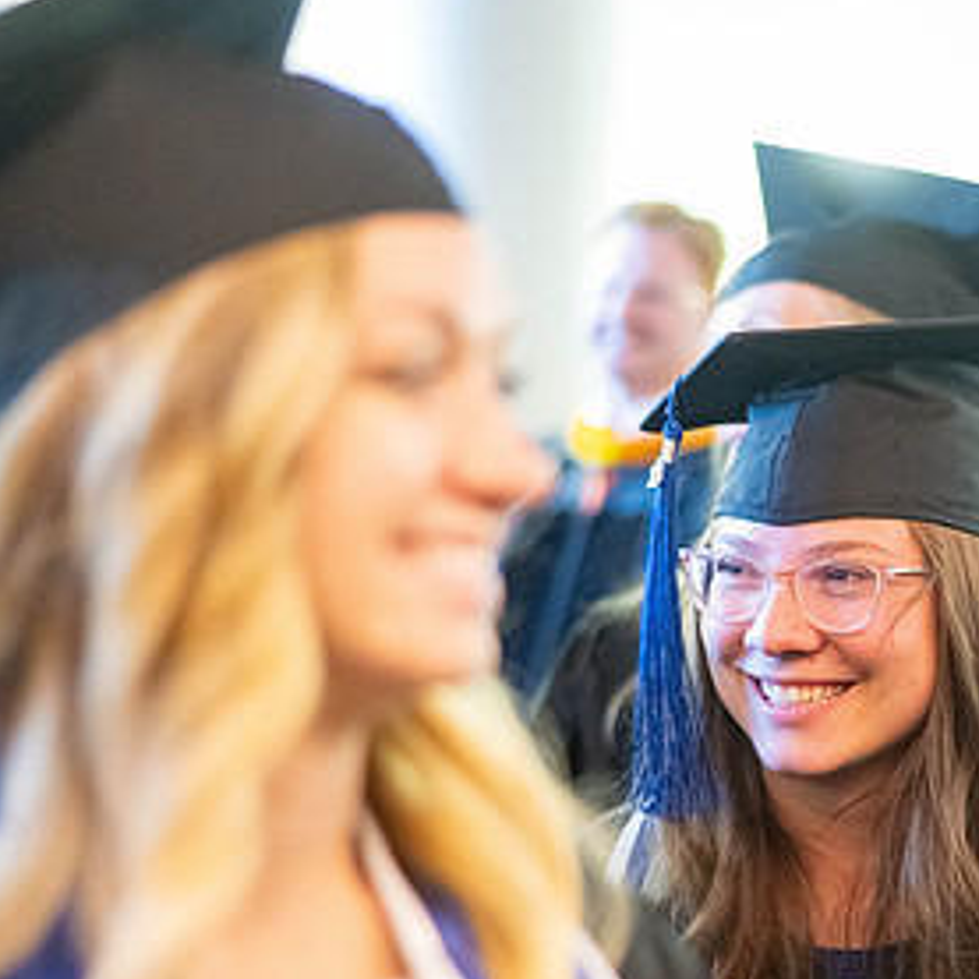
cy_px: 606
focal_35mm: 89
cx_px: 816
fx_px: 2848
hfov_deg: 19.3
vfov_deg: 19.5
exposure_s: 1/100
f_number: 1.8
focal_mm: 50
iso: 5000
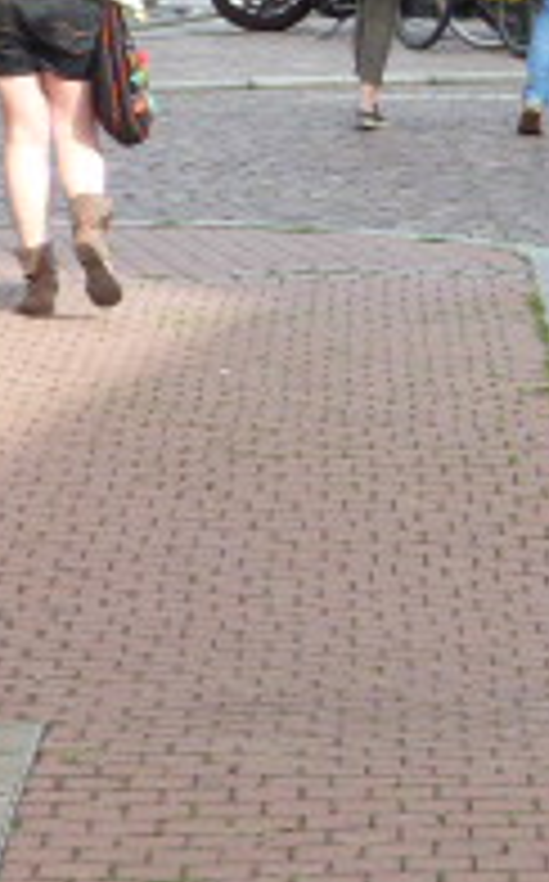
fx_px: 4994
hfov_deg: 6.0
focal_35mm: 208
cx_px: 1372
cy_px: 54
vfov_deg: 10.0
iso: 125
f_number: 4
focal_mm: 10.8
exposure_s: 1/250
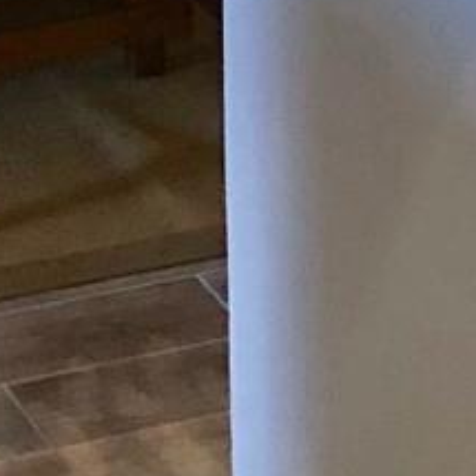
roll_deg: -2.0
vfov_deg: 7.3
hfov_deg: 7.2
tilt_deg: -8.3
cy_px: -547
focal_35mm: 230
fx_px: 3578
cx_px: 1134
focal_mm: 4
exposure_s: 1/15
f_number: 1.8
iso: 64
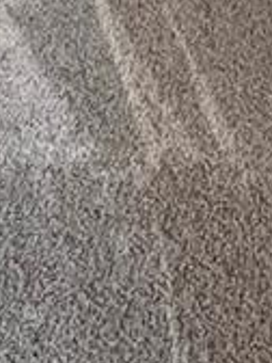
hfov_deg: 15.9
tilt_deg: -15.9
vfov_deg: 17.1
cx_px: 149
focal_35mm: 93
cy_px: -300
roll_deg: -1.5
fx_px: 974
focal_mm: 1.57
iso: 125
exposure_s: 1/60
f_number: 1.8
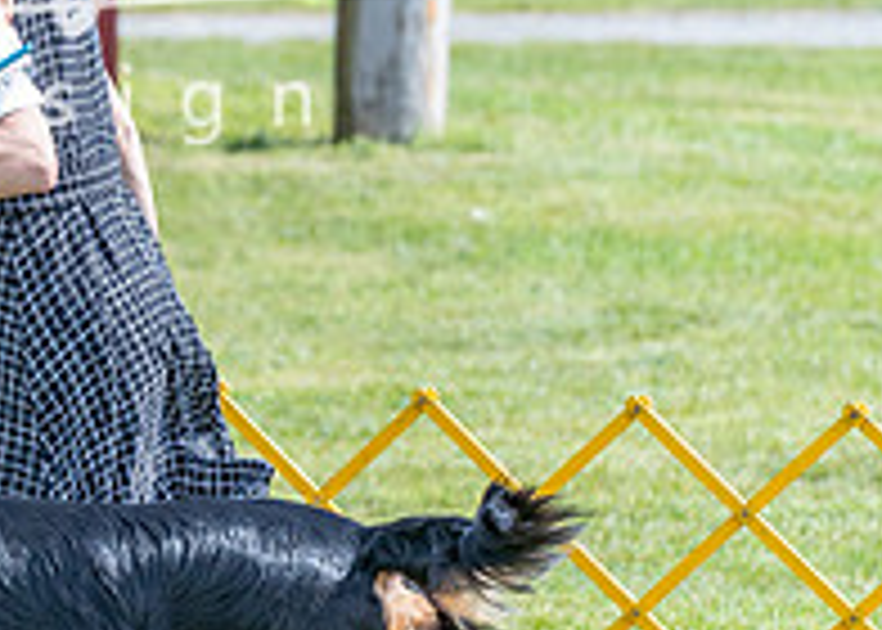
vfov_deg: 3.1
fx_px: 11748
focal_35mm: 469
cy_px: 300
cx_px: -329
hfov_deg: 4.3
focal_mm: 138
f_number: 4.5
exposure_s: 1/1600
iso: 400
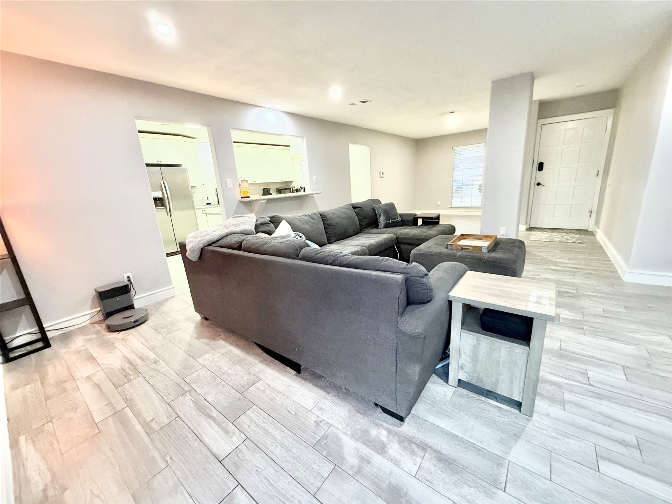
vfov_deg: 85.7
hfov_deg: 102.1
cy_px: 252
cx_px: 336
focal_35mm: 14
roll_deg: +3.6
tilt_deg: -14.1
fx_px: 272
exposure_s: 1/60
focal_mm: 2.22
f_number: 2.2
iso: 800
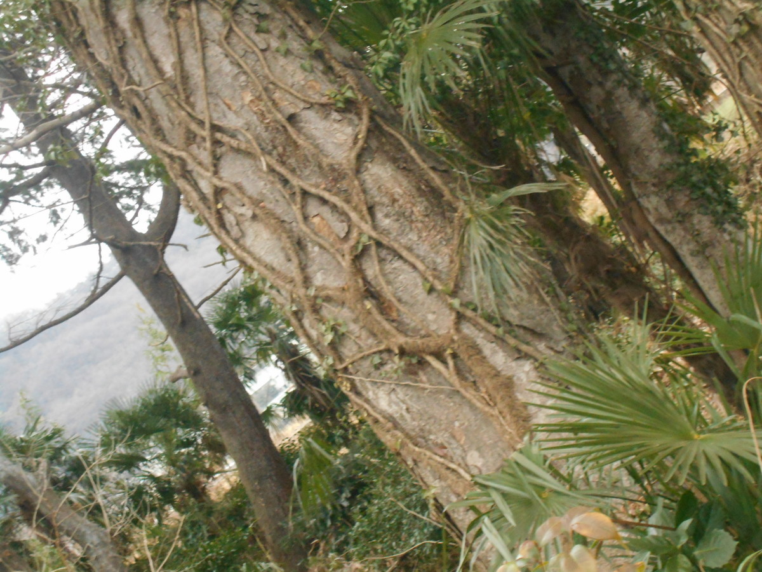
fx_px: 1893
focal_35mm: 86
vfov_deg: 17.2
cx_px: 381
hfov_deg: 22.8
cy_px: 286
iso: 800
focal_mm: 15.4
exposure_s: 1/60
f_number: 6.3
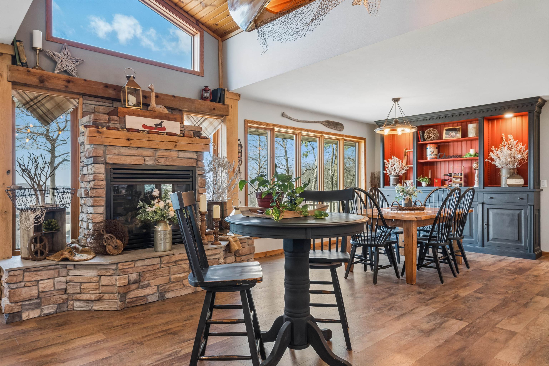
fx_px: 351
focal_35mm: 23
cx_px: 274
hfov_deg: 76.1
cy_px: 183
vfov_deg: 55.1
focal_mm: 23
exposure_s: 1/50
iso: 800
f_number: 10
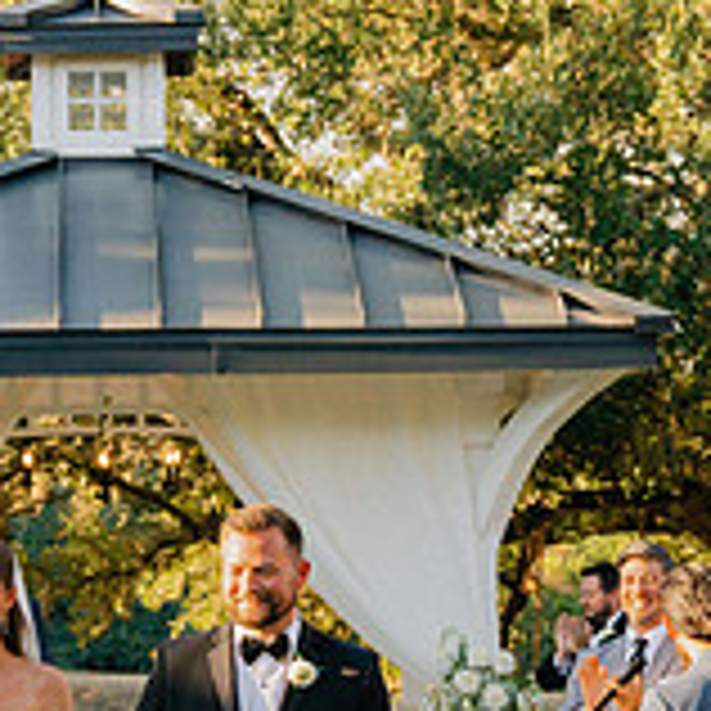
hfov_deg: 11.6
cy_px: 647
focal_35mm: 150
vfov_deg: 11.6
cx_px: 93
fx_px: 3486
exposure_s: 1/1600
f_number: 4
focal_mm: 46
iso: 400
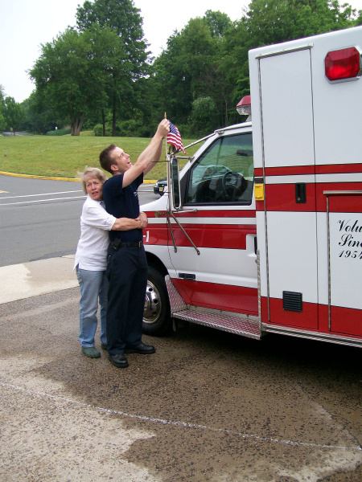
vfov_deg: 51.4
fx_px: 502
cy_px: 241
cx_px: 181
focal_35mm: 36
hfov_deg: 39.7
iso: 80
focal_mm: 6
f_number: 2.7
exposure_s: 1/484
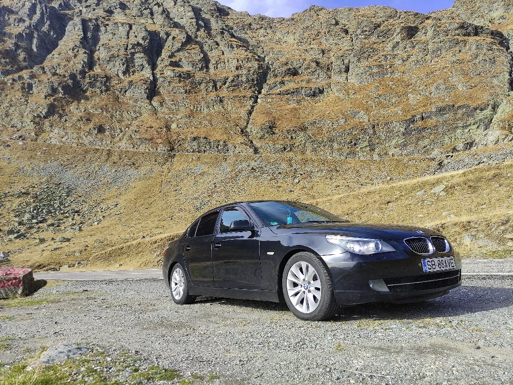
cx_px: 256
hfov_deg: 69.4
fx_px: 371
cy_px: 192
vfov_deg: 54.9
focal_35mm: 25
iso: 100
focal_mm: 5.43
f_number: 1.89
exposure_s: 1/556
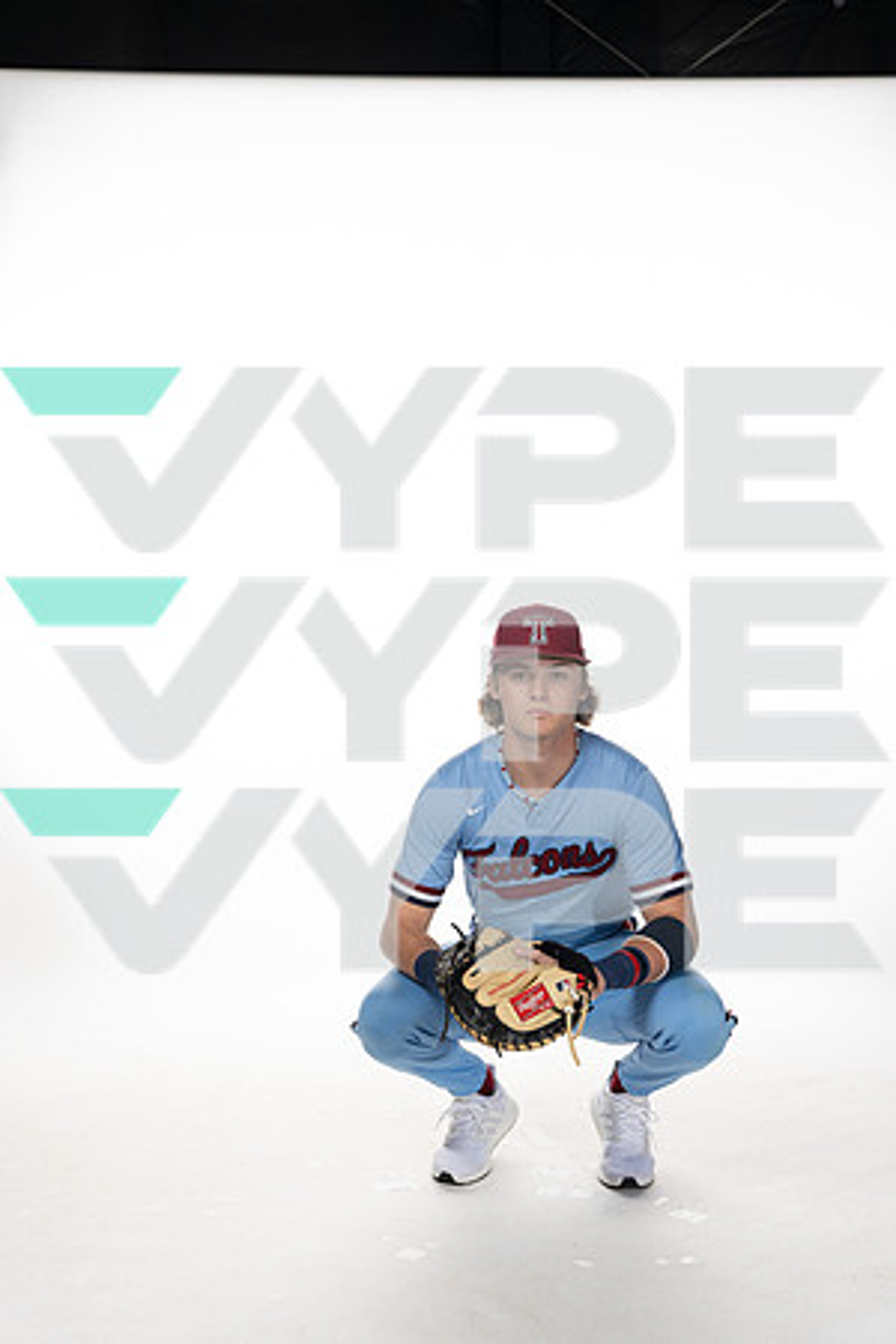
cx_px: 448
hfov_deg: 26.5
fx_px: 1904
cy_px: 672
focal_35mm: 51
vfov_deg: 38.9
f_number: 6.3
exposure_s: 1/250
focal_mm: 51
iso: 400
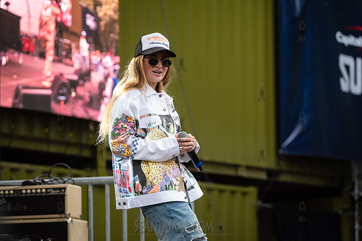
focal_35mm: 156
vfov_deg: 8.8
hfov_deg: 13.2
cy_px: 129
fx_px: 1567
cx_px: 168
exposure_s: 1/320
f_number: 4
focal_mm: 145
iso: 640
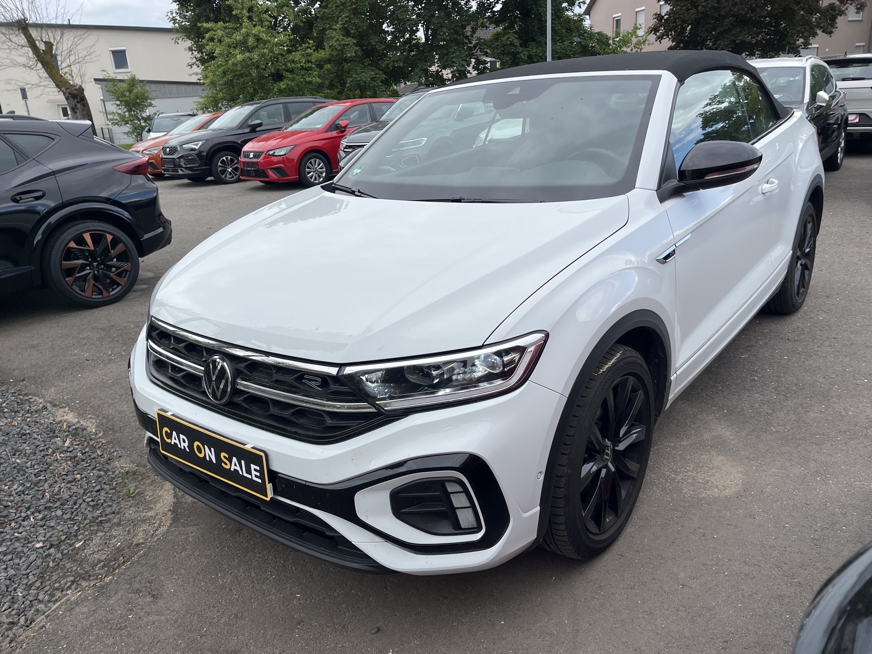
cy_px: 327
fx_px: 655
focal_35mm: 26
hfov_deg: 67.3
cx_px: 436
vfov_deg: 53.1
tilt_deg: -19.9
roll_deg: +4.1
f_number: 1.6
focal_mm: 5.1
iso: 50
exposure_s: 1/1536
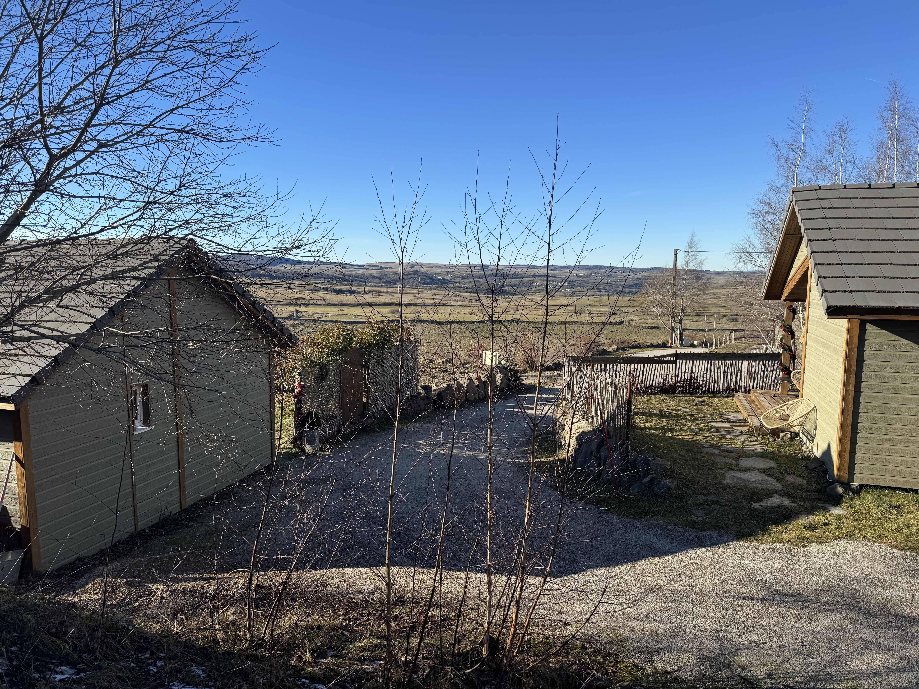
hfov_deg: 71.6
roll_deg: -0.1
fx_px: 637
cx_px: 460
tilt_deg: -6.2
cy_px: 344
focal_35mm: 24
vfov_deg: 56.8
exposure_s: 1/2959
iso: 80
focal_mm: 6.86
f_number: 1.78
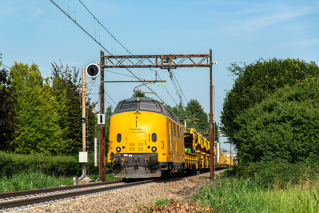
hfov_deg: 19.5
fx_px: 930
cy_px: 106
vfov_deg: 13.0
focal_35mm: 105
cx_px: 160
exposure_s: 1/640
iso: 250
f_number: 7.1
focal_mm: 105
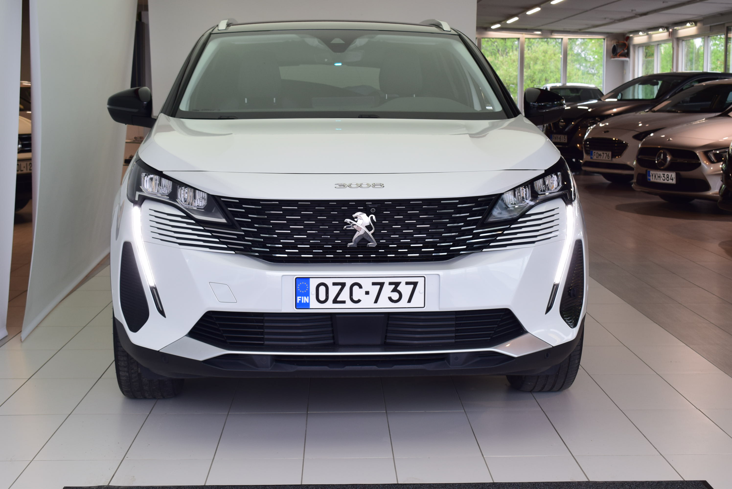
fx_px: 1221
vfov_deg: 22.7
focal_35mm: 60
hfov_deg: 33.4
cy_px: 244
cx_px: 366
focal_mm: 40
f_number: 8
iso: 400
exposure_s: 1/60
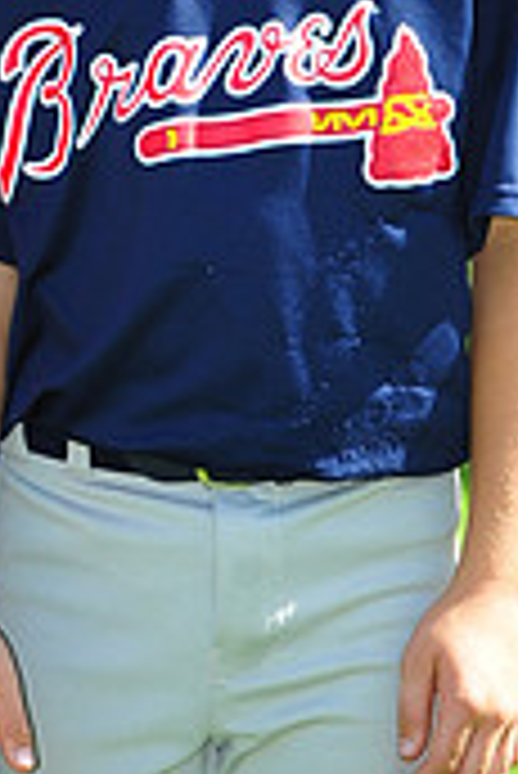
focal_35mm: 488
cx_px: -167
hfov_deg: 2.8
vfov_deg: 4.2
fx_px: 10511
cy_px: -459
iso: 200
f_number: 7.1
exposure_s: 1/200
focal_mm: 145
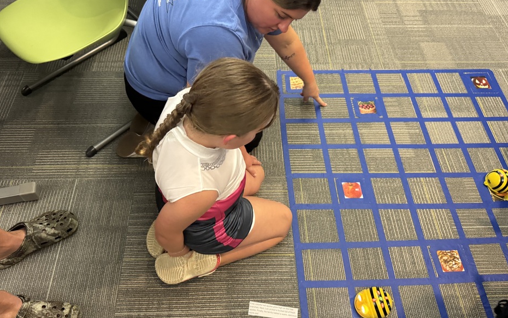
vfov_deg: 44.5
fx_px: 388
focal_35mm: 28
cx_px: 250
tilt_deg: -56.1
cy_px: 150
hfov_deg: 66.5
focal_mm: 6.76
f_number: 1.78
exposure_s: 1/60
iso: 640
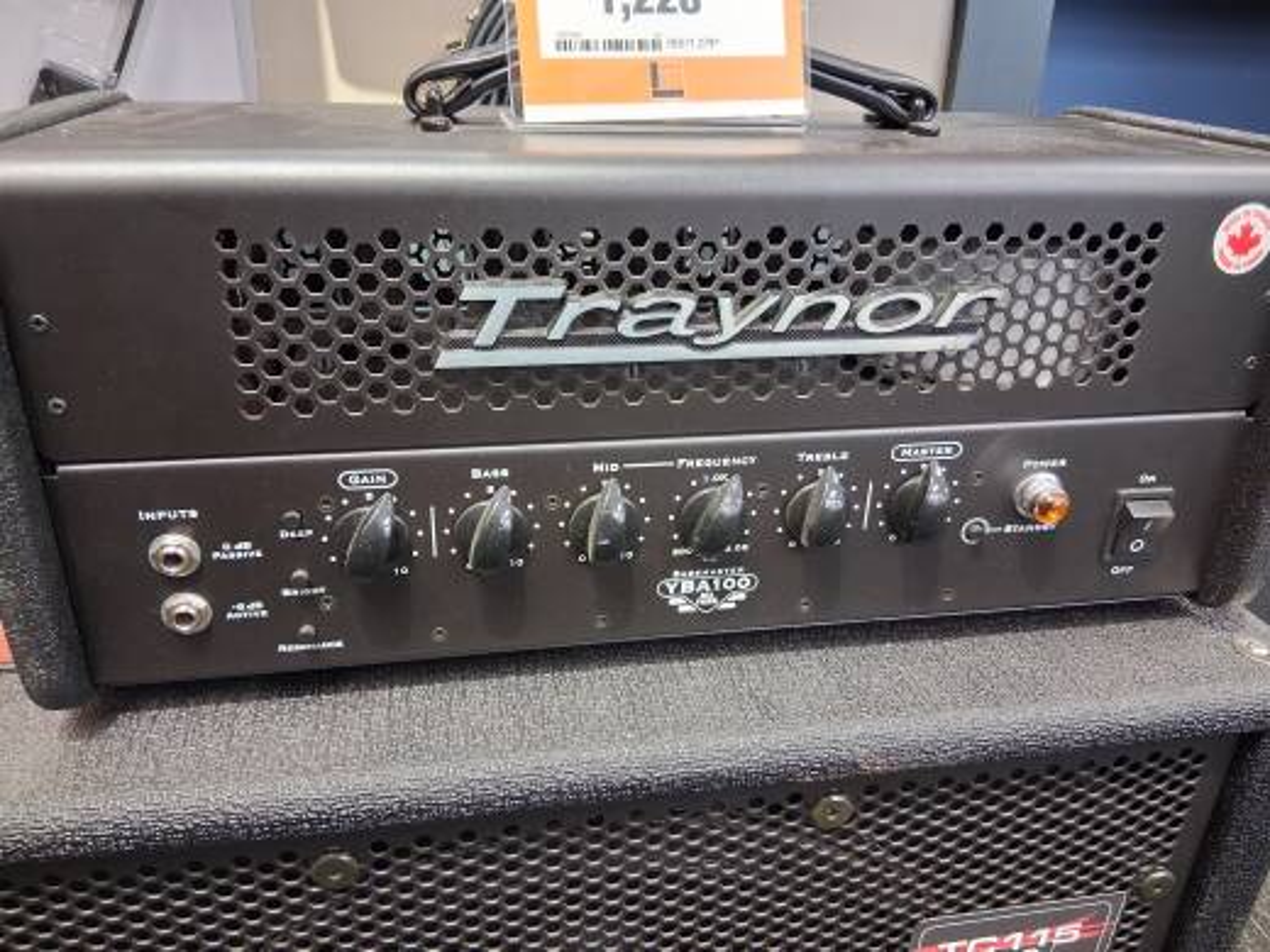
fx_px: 954
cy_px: 476
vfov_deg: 53.1
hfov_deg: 67.3
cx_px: 635
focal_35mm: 26
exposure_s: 1/33
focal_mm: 3.98
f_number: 1.8
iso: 500
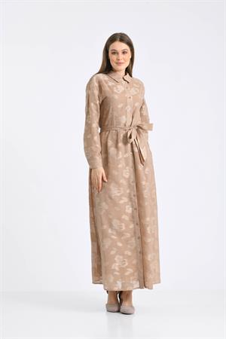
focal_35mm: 85
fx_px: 800
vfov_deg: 23.9
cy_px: 170
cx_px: 113
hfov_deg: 16.1
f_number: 9
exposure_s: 1/125
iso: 100
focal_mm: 85
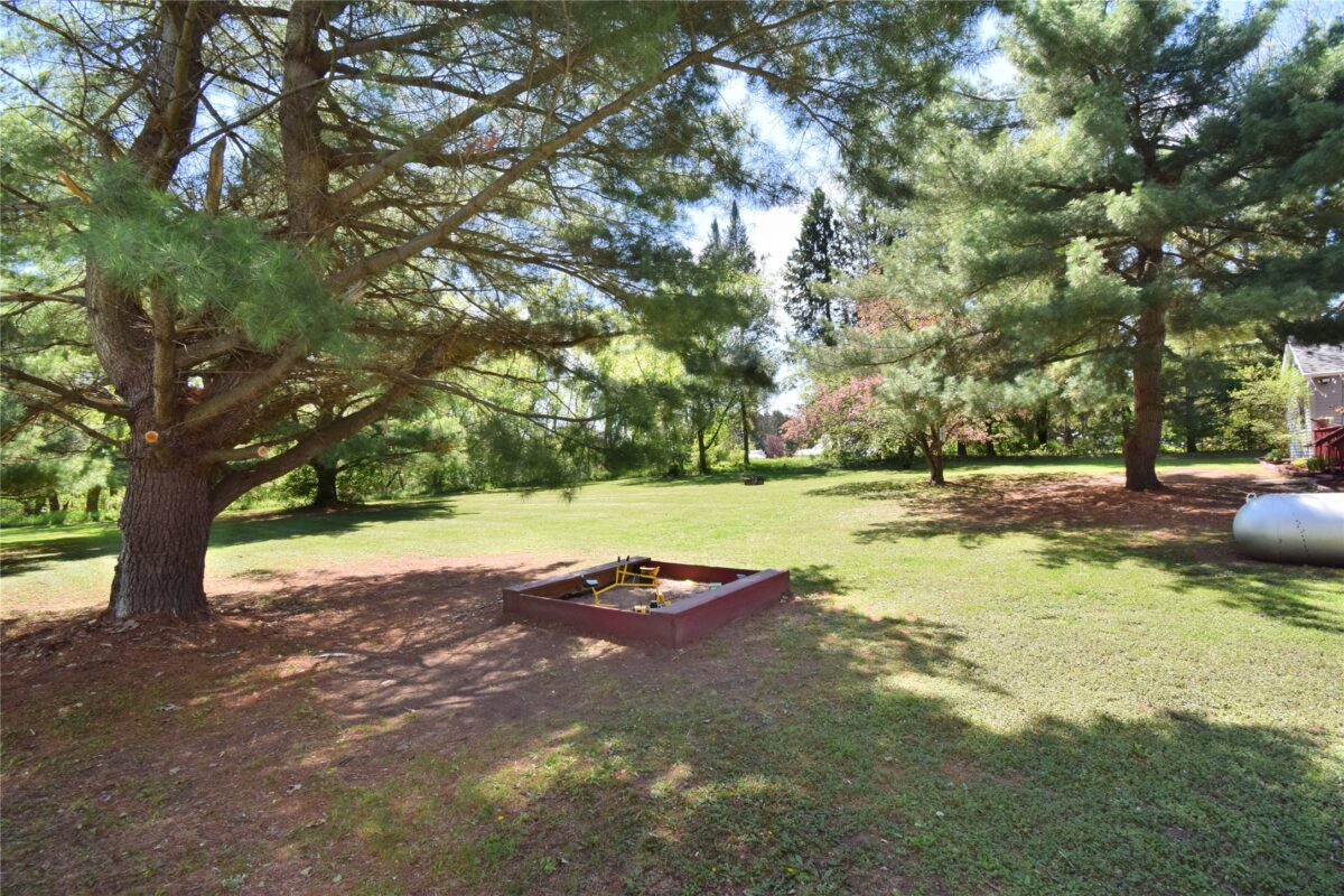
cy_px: 448
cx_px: 672
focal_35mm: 15
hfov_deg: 100.4
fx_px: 560
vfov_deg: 77.3
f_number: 11
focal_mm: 10
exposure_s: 1/200
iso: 320
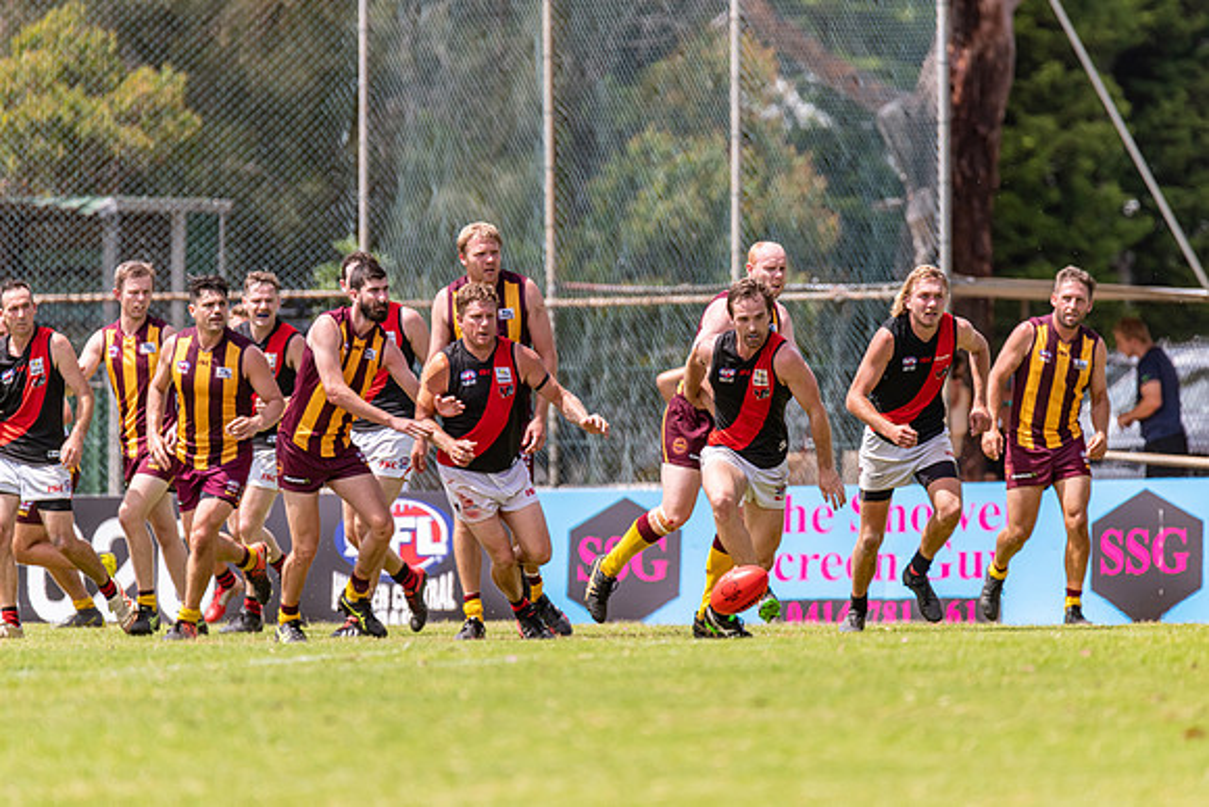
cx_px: 604
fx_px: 20438
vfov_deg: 2.3
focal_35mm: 608
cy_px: 404
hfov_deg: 3.4
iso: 800
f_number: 6.3
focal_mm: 600
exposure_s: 1/2500
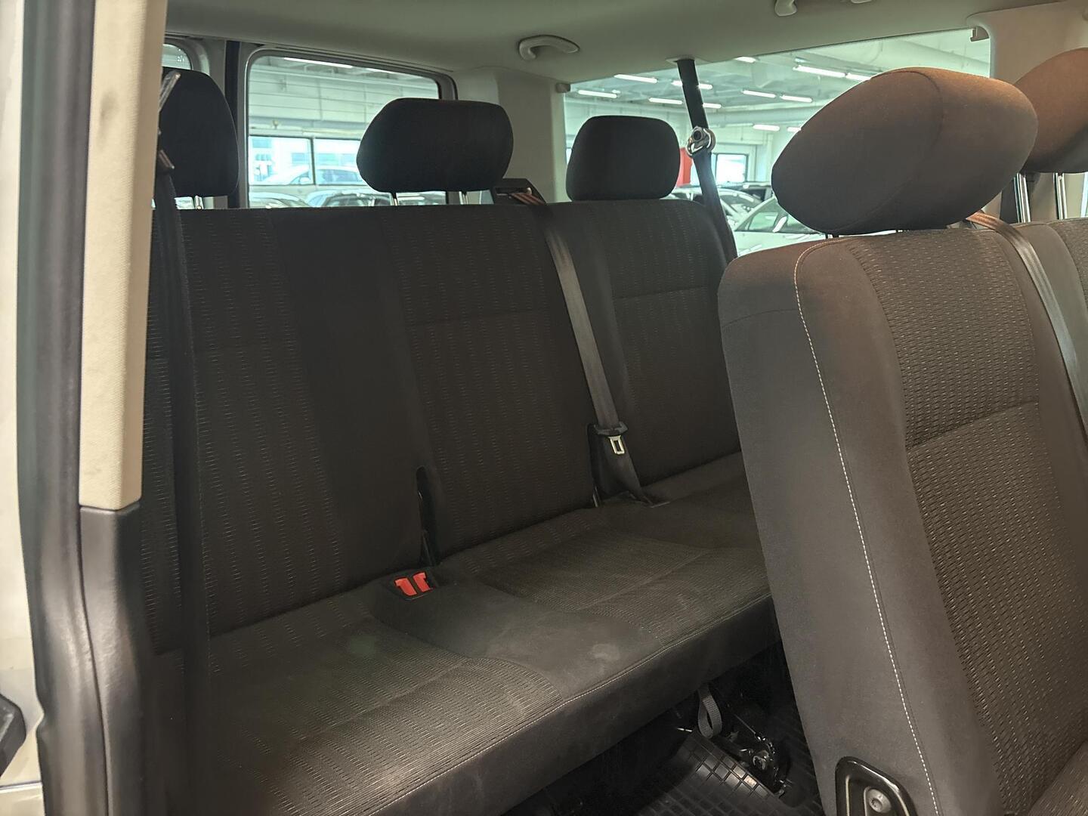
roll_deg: +0.8
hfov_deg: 67.3
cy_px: 408
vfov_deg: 53.1
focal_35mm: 26
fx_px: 817
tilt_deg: -14.6
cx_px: 544
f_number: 1.6
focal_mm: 5.96
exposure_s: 1/25
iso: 640
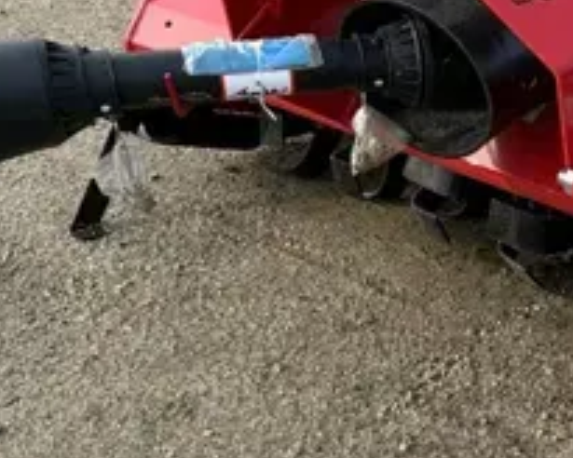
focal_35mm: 73
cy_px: 265
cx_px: 646
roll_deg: +7.3
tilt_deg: -27.4
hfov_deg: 24.2
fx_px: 1238
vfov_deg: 21.0
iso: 80
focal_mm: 6.86
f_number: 1.78
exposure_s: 1/1412
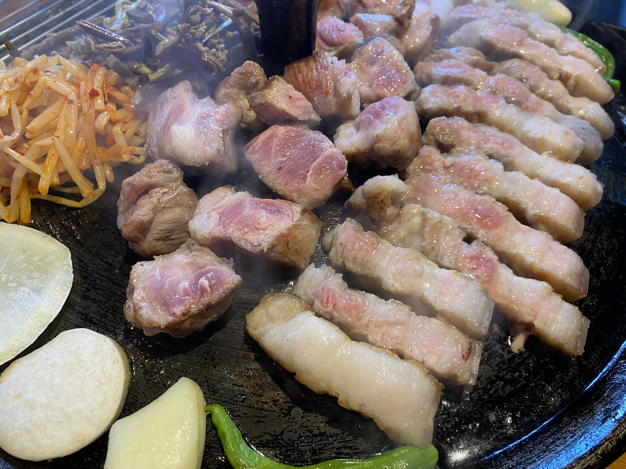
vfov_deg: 53.1
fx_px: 470
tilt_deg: -54.0
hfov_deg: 67.3
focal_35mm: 26
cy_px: 234
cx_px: 313
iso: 125
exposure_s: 1/60
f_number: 1.8
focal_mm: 4.25
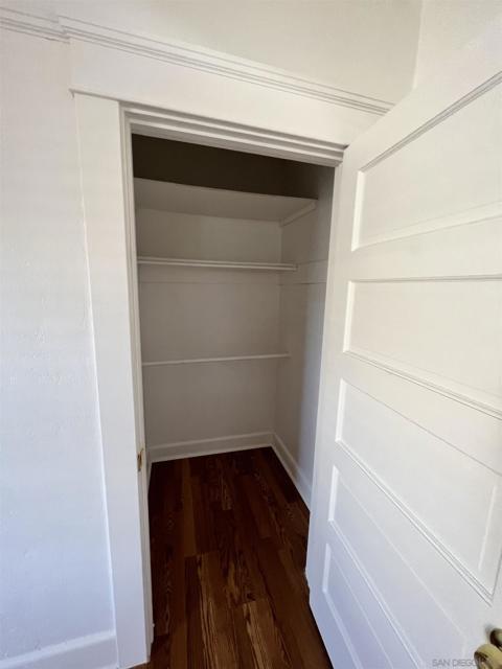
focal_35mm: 13
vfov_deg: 106.2
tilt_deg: -8.4
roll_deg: -1.6
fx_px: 251
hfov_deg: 89.9
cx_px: 251
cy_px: 334
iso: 250
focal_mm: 1.57
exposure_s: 1/66
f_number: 1.8
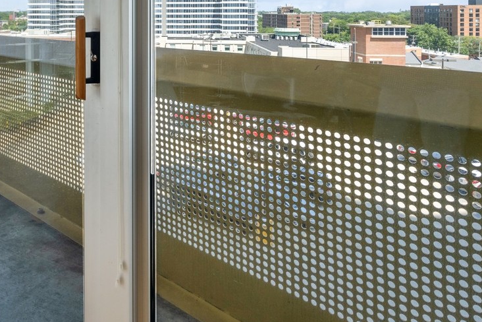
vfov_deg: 38.2
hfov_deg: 56.5
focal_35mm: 31
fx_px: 415
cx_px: 107
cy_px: 9
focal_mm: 14
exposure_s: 1/45
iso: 200
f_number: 9.5
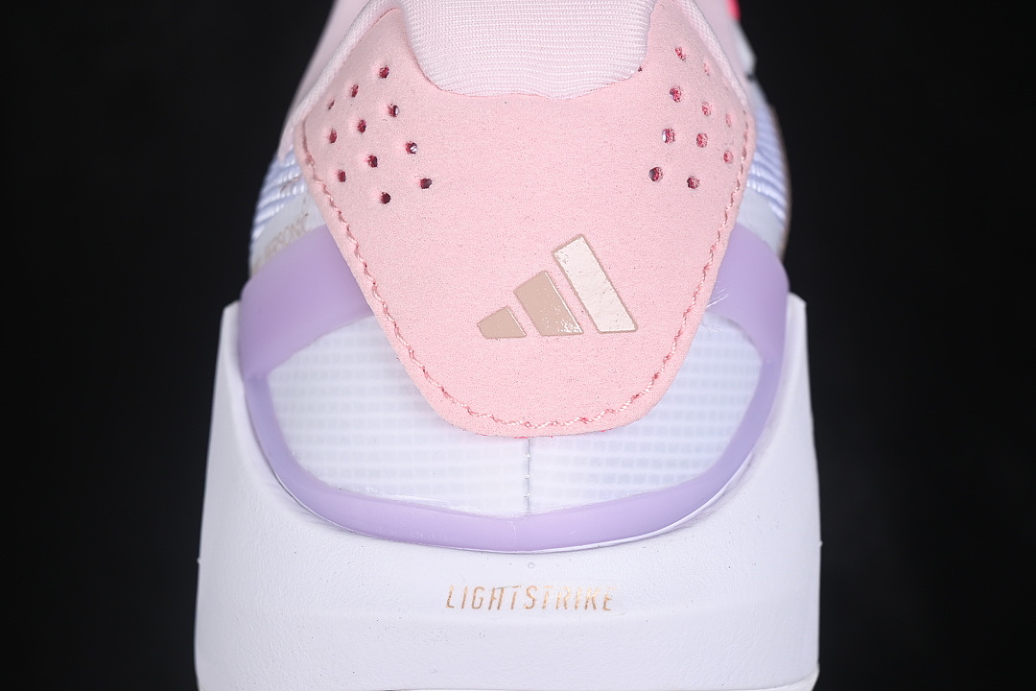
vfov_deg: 18.2
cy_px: 346
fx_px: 2158
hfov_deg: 27.0
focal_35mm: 75
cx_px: 518
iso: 160
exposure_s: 1/80
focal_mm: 50
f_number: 7.1
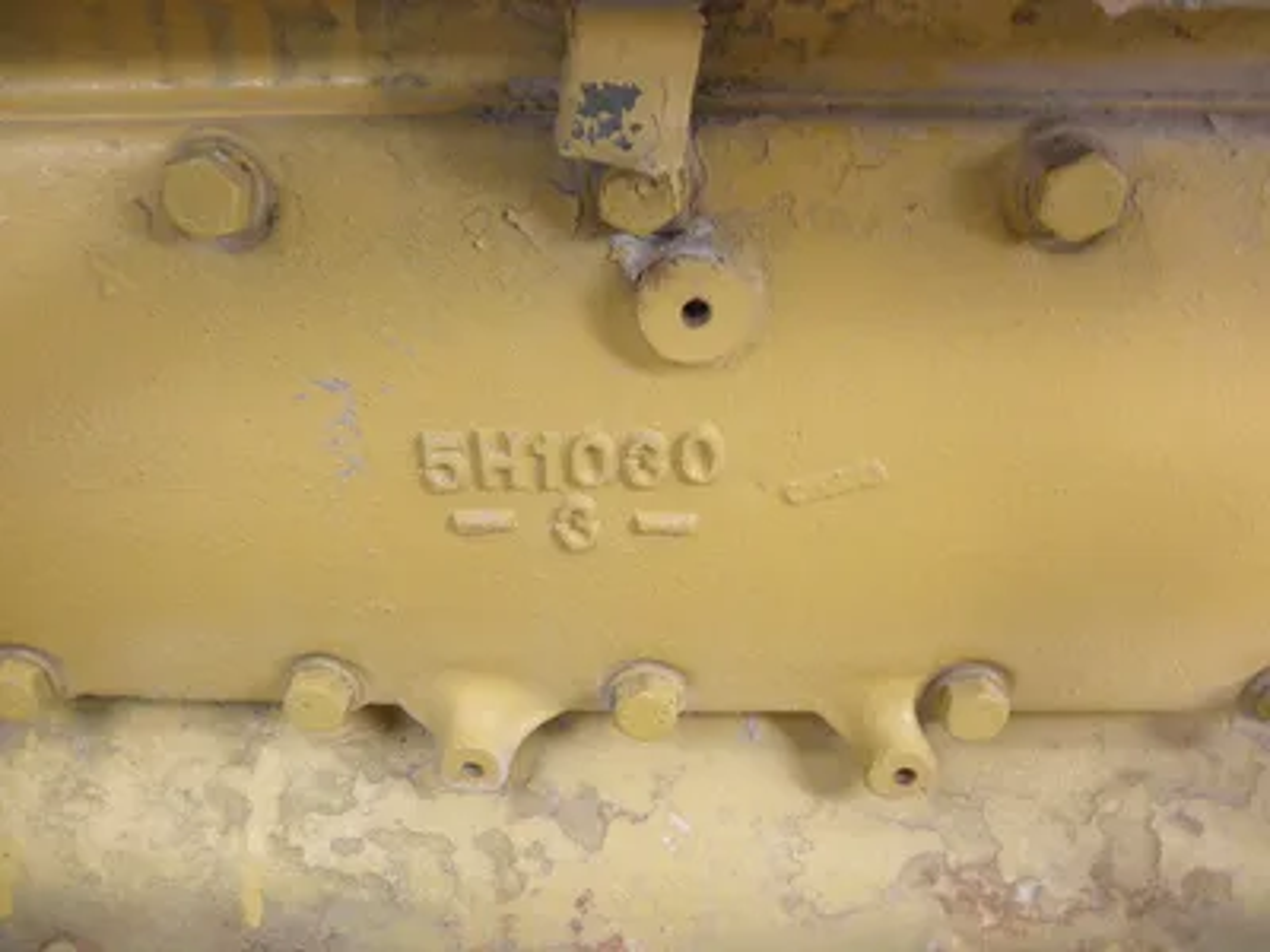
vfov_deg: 49.7
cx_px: 635
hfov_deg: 63.4
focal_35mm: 28
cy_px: 476
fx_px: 1027
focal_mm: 5
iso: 64
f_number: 3
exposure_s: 1/30
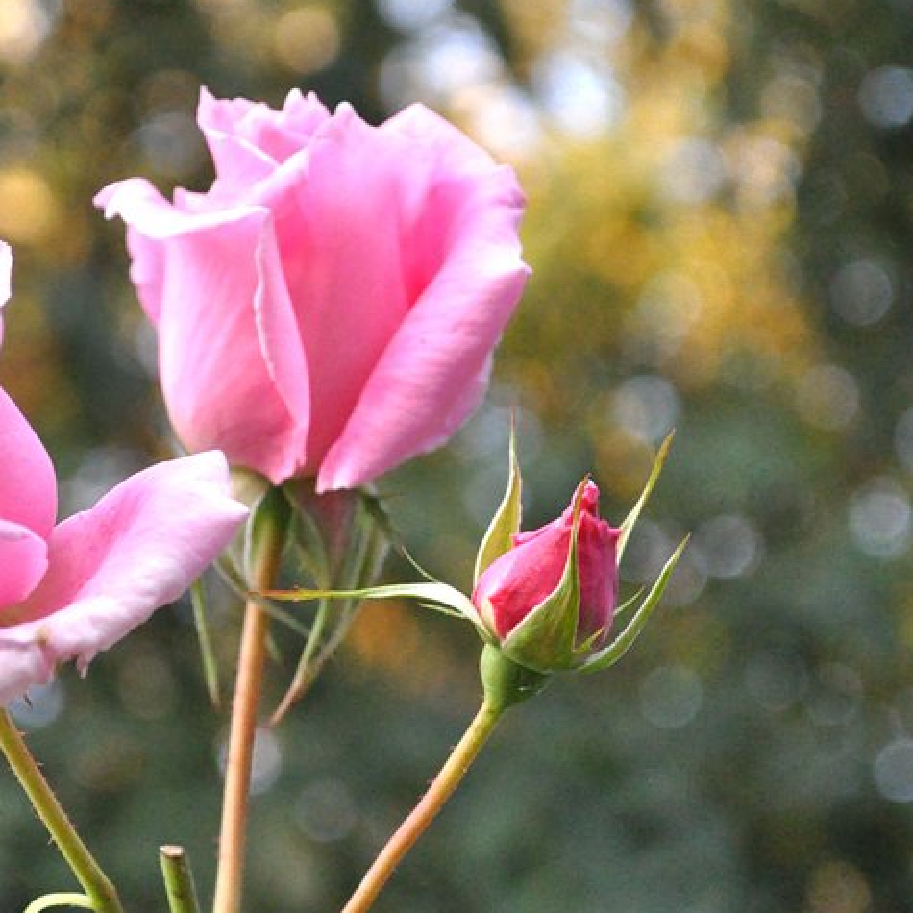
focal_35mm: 151
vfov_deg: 11.6
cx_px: 292
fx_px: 4503
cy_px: 382
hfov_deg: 11.6
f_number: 7.1
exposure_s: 1/200
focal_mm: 55
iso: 3200
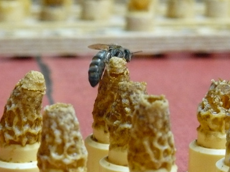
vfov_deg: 10.8
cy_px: 82
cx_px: 108
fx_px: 910
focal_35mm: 137
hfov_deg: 14.4
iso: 400
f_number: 3.2
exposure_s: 1/30
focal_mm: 13.4
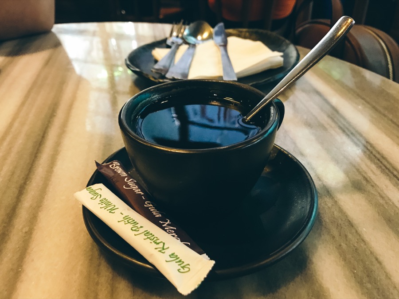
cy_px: 150
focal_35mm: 28
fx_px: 323
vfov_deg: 49.7
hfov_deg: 63.4
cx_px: 200
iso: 80
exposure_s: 1/5
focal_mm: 3.99
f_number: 1.8
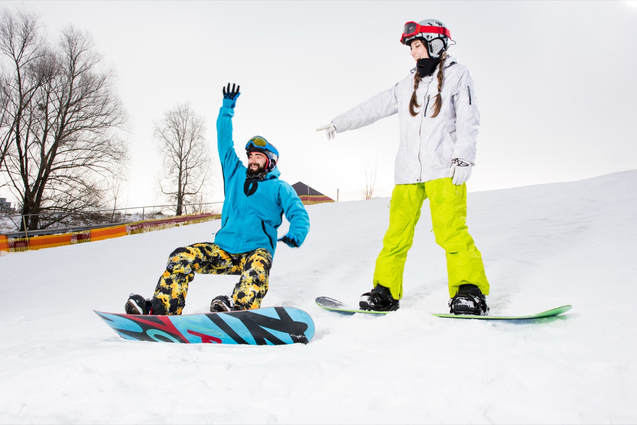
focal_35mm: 24
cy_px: 212
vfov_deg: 53.2
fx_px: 425
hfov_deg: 73.7
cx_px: 318
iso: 200
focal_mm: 24
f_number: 10
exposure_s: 1/250
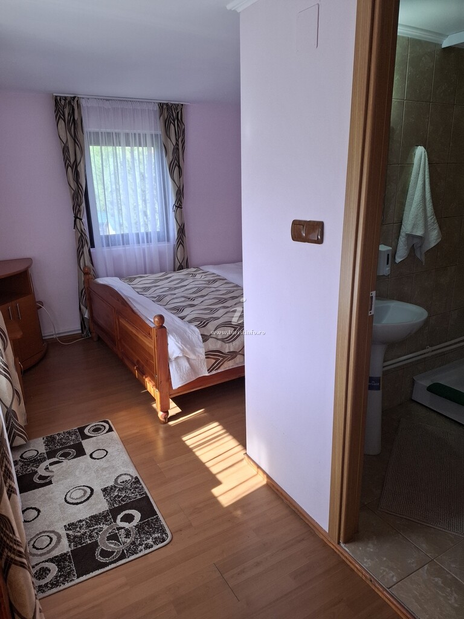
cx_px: 232
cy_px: 310
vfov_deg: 73.9
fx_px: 411
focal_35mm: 23
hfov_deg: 58.9
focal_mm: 5.54
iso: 64
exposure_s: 1/120
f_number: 1.8
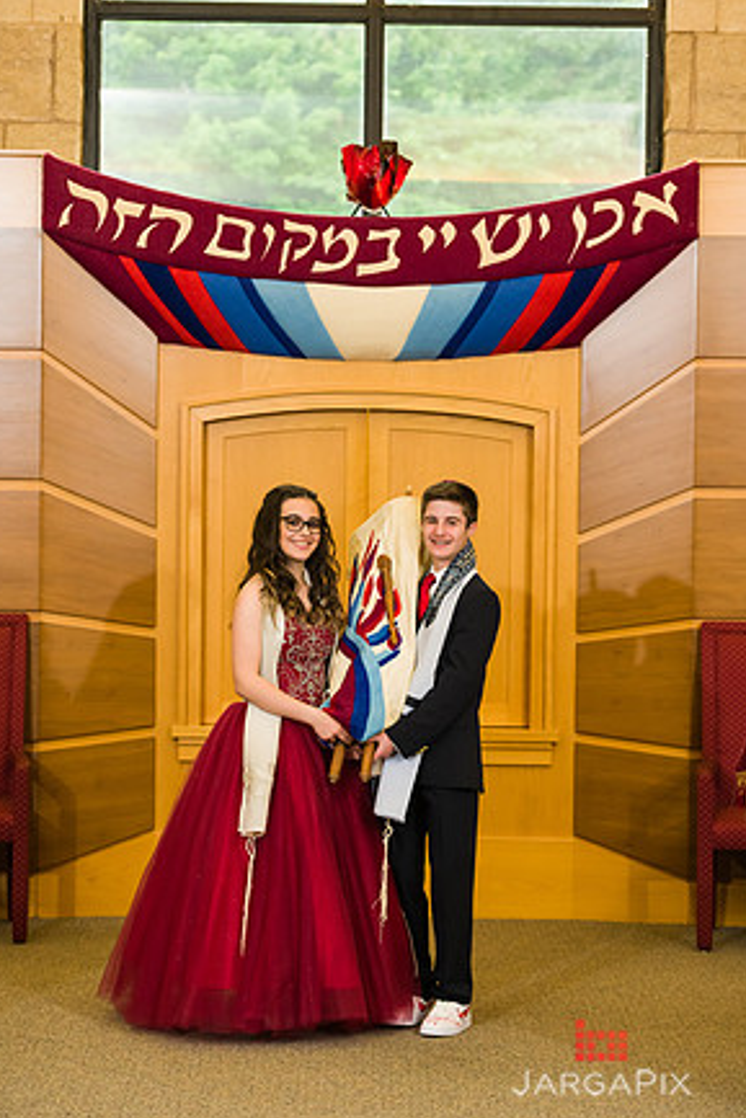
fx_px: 3385
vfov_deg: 18.7
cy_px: 571
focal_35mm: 109
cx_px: 369
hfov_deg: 12.6
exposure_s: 1/200
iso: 1250
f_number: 5.6
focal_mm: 105
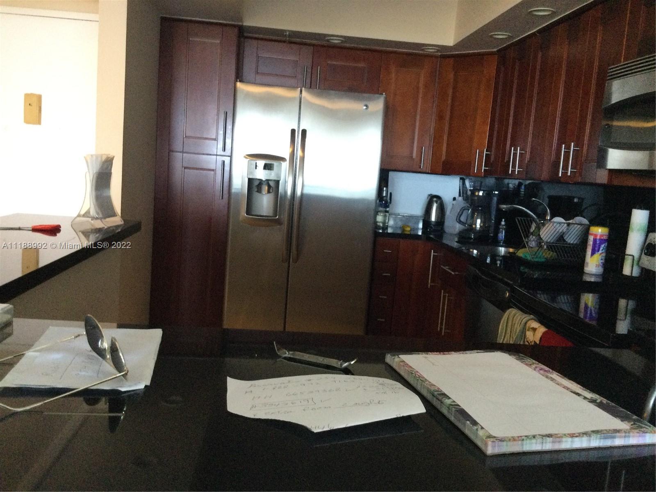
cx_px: 328
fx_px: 587
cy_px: 246
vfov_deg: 45.4
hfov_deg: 58.4
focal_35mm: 31
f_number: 2.4
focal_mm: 3.3
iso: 200
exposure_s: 1/30
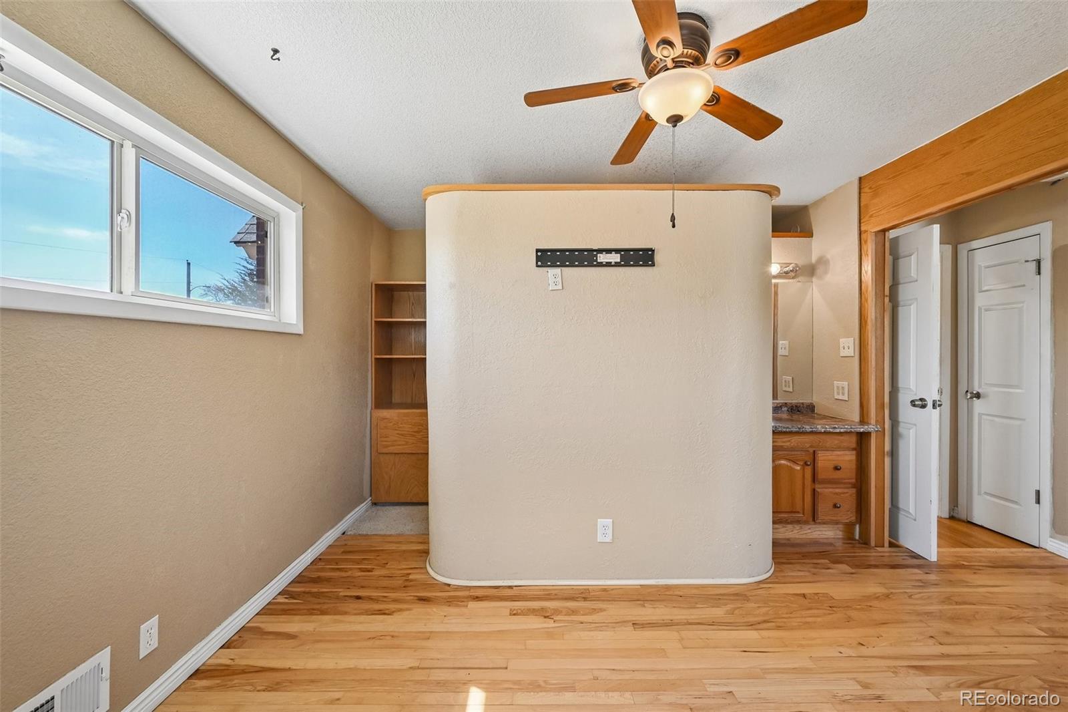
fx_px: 415
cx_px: 534
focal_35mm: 14
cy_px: 356
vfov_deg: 81.2
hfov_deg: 104.3
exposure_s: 1/40
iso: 400
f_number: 10
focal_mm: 14
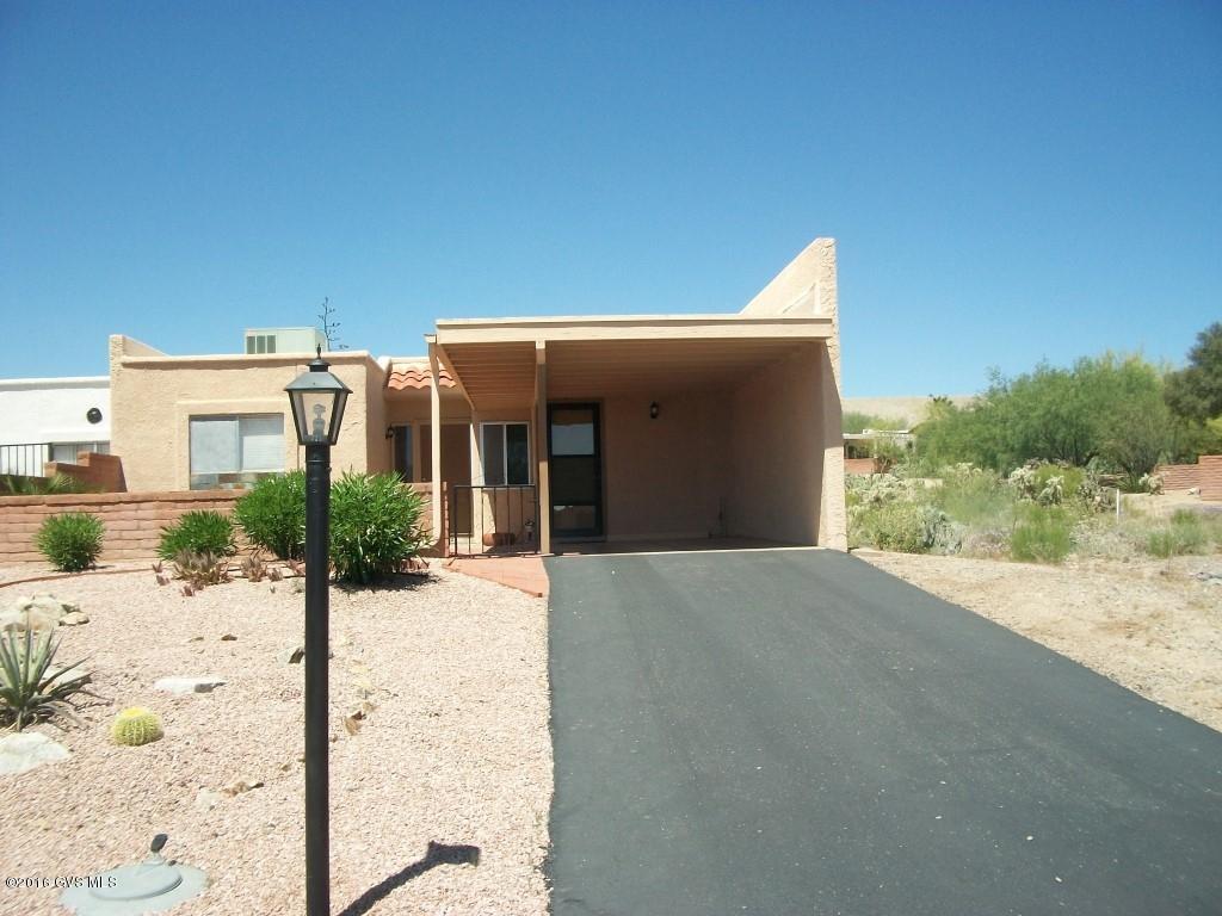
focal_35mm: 32
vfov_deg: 44.2
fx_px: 1130
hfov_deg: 56.8
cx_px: 611
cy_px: 458
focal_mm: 5.7
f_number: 5.5
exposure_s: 1/320
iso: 80
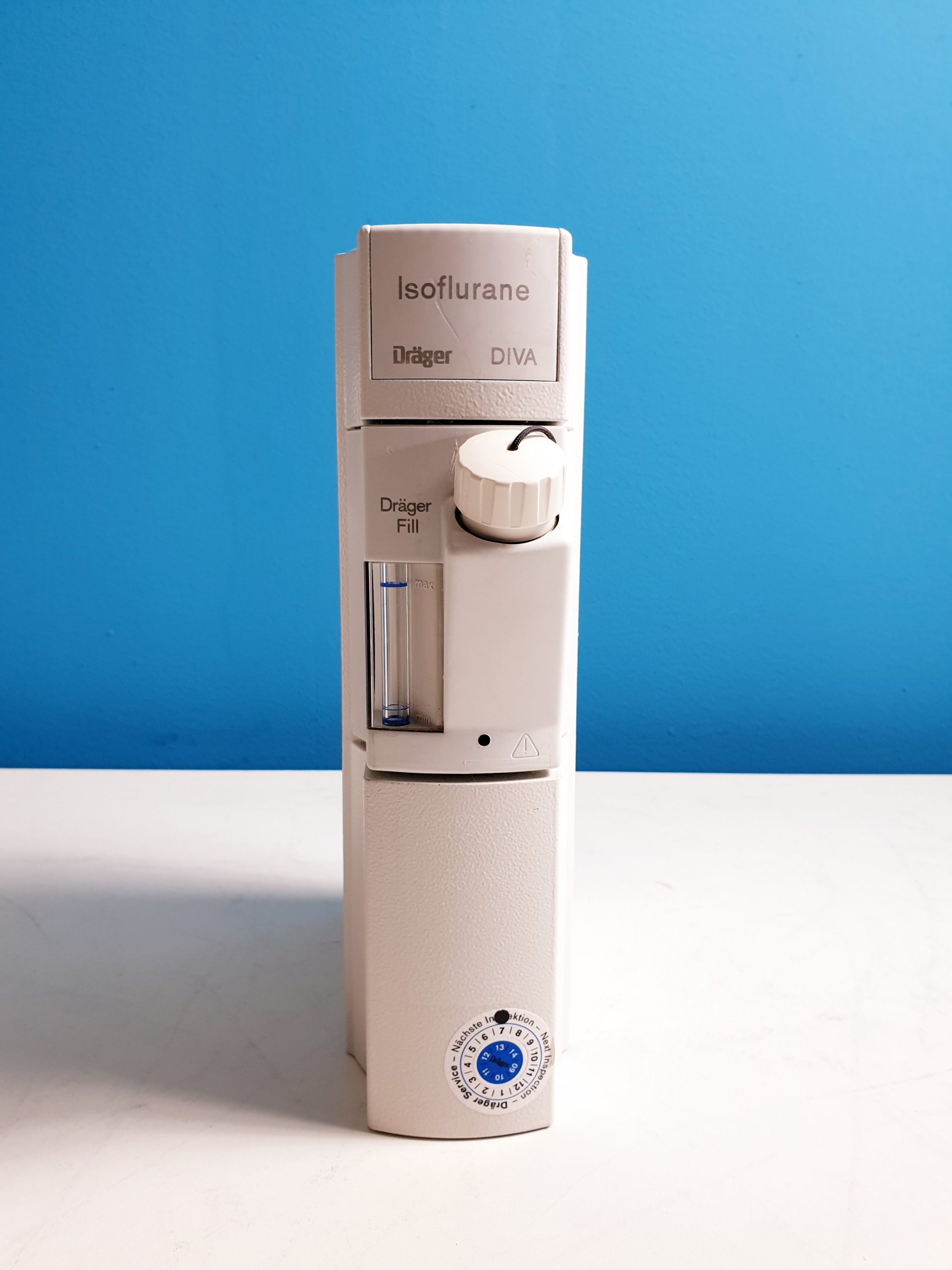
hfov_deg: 53.1
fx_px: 953
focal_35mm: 26
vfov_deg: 67.3
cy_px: 635
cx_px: 476
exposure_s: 1/50
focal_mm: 4.3
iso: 80
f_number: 2.4
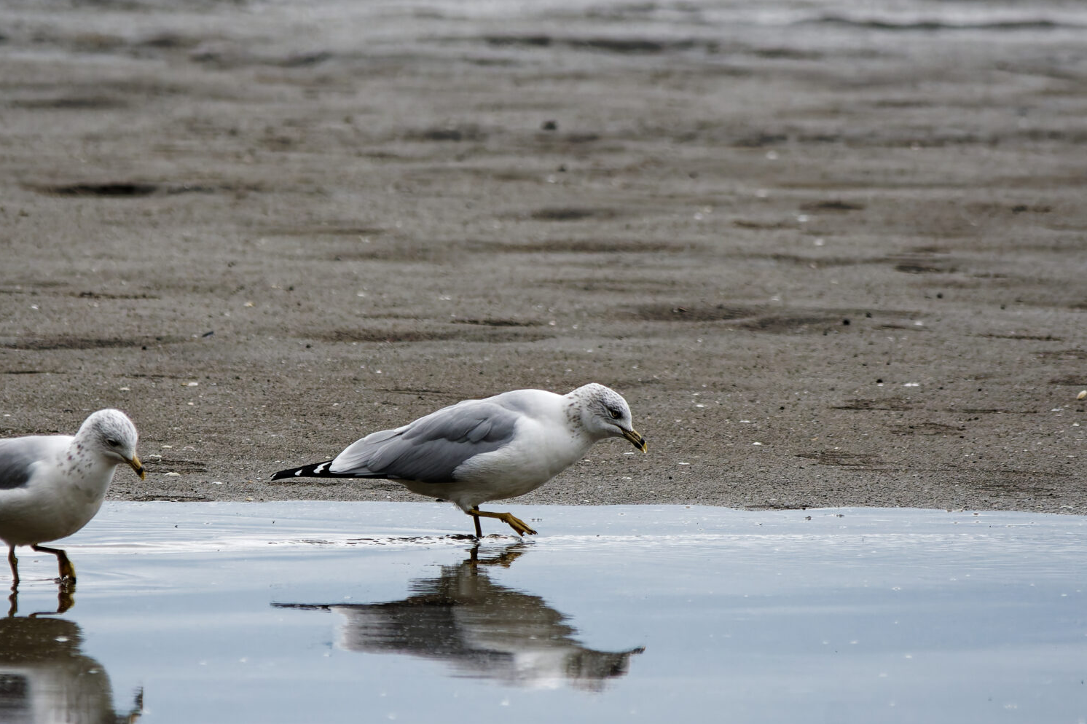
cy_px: 439
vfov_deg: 1.1
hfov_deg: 1.6
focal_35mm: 1287
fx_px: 38849
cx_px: 452
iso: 640
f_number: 8
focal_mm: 500
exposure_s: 1/1000
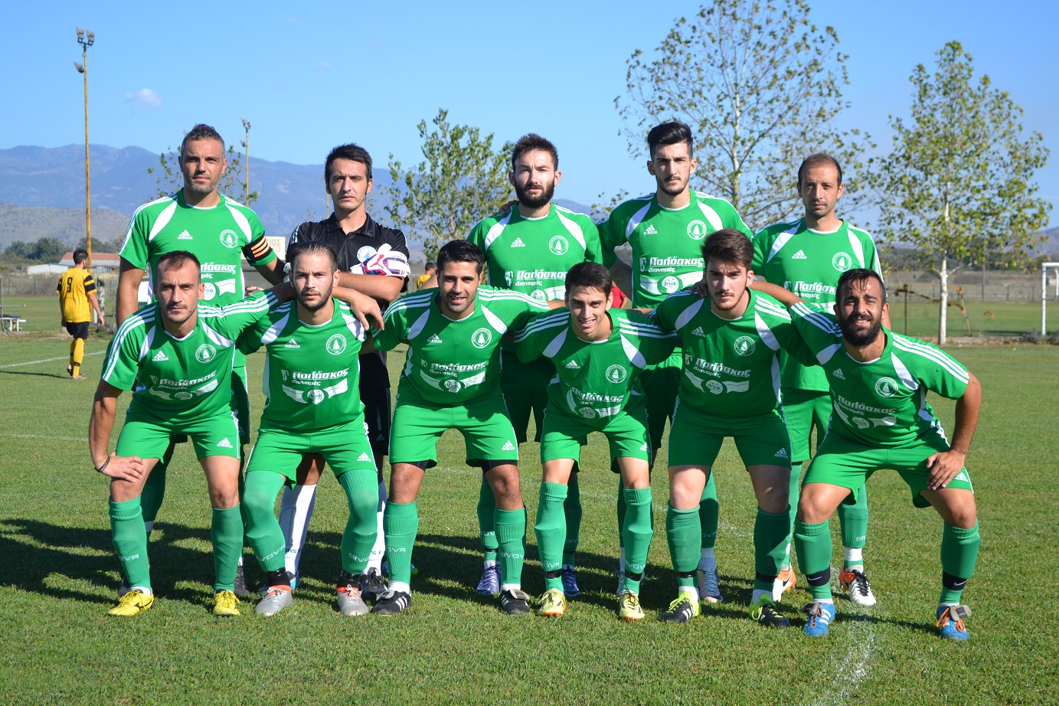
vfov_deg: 20.2
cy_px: 353
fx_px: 1985
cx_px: 530
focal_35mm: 68
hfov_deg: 29.9
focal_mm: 45
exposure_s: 1/1250
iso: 400
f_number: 5.6
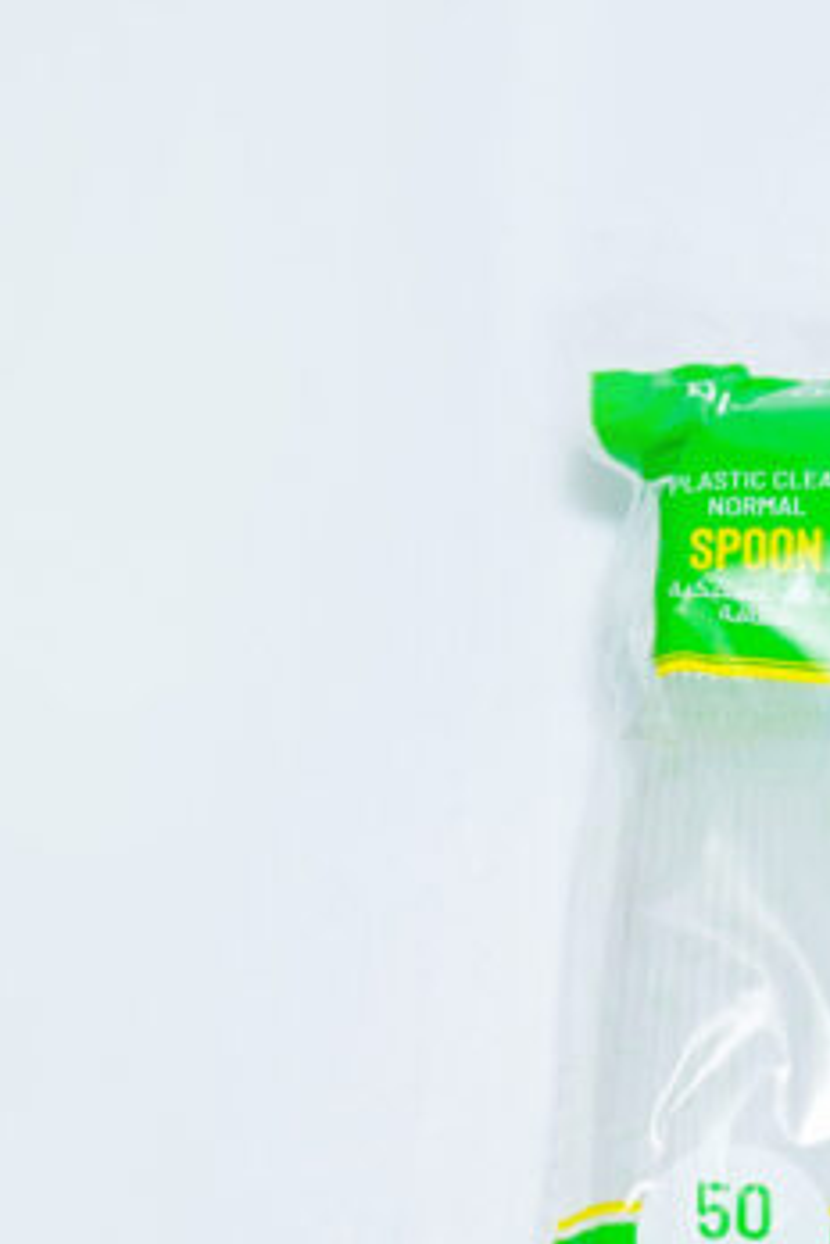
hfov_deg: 9.6
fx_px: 4876
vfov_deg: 14.5
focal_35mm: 141
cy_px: 804
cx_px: 980
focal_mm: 70
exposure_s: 1/200
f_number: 9
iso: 3200
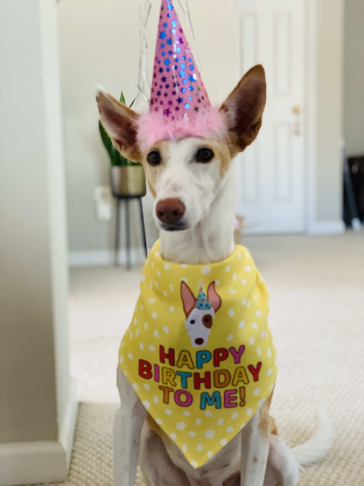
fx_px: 729
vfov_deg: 36.8
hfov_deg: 28.0
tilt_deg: -7.6
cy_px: 243
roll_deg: +0.1
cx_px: 182
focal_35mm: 52
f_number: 2
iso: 250
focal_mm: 6
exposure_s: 1/103
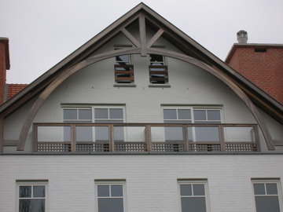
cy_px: 106
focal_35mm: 86
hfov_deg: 22.8
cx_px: 142
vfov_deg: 17.2
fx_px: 703
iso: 50
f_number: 7.4
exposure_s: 1/19.1
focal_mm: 14.3
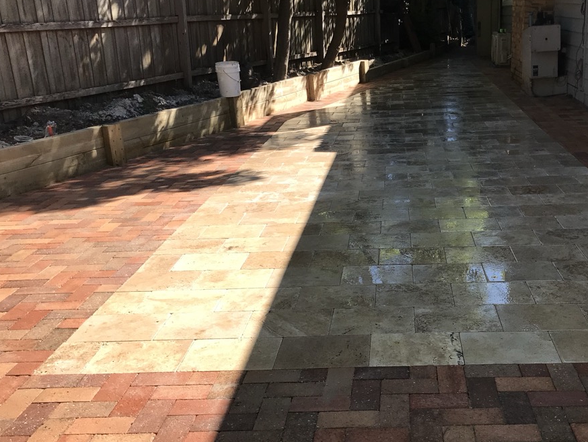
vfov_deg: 35.1
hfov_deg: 45.1
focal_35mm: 41
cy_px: 249
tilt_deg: -18.4
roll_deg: +2.4
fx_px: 697
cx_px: 392
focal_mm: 3.99
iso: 20
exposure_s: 1/1018
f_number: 1.8
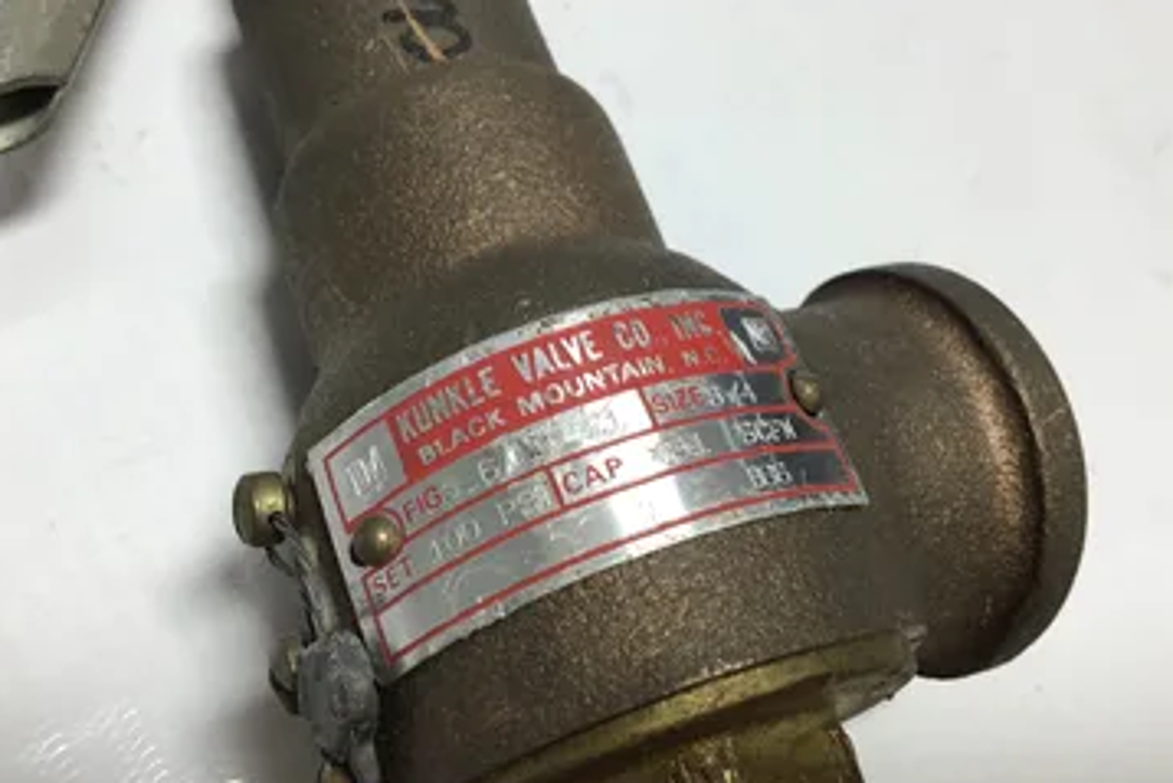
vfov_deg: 36.9
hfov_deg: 53.1
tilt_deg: -59.5
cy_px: 373
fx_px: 1173
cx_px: 586
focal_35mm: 36
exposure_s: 1/100
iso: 25
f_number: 2.4
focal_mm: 3.3
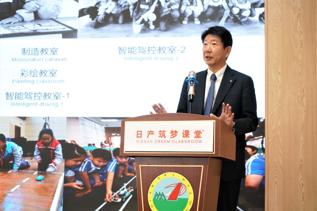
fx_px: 572
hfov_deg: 31.0
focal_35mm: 65
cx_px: 158
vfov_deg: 20.9
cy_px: 106
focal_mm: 65
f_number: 4.5
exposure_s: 1/125
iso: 1000
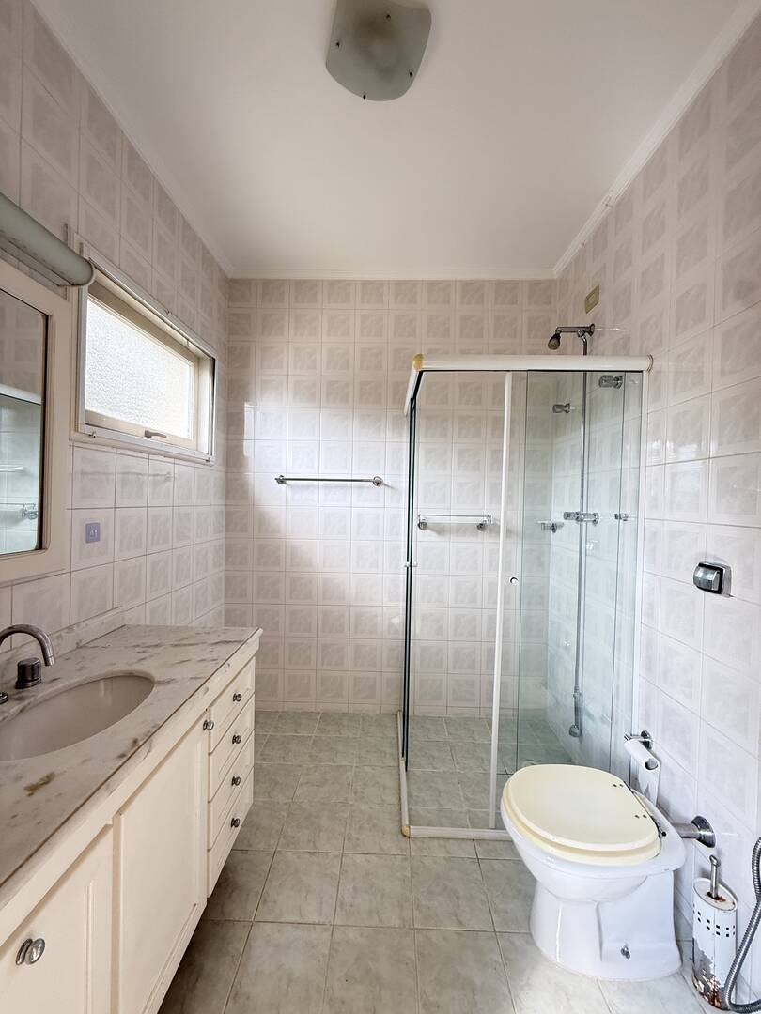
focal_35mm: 14
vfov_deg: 102.1
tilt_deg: -0.6
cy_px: 507
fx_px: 410
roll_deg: -1.8
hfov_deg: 85.7
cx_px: 380
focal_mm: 2.22
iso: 200
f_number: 2.2
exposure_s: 1/99
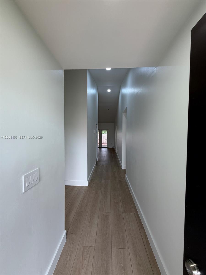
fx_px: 111
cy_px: 138
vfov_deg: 102.1
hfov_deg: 85.7
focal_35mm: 14
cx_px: 103
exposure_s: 1/120
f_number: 2.2
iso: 100
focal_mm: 2.22
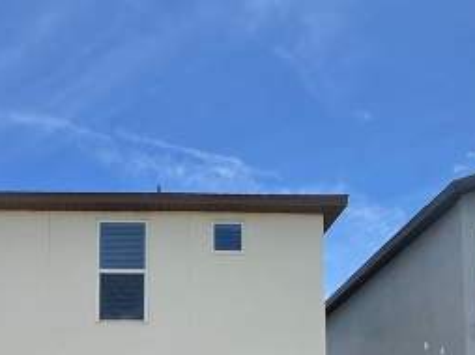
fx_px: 562
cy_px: 469
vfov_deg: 28.4
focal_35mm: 41
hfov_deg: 44.1
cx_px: 110
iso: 32
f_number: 1.8
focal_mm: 1.57
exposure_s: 1/786
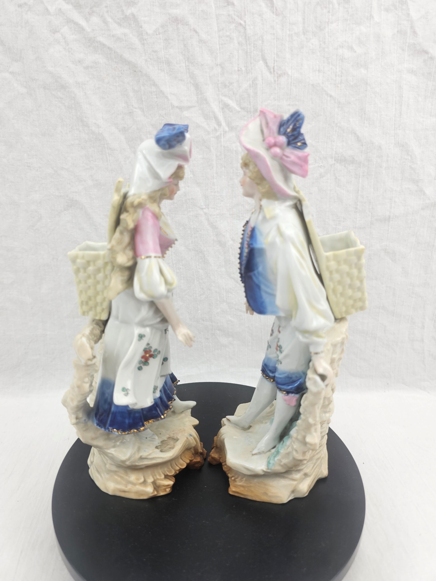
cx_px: 218
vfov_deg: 73.9
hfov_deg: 58.9
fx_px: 386
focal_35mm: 23
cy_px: 290
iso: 50
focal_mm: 6.3
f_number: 1.7
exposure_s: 1/100
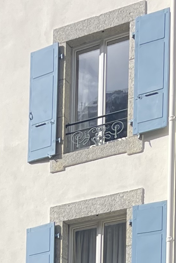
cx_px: -52
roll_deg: -1.8
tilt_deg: +5.2
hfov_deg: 10.1
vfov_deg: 13.3
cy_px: 520
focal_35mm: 133
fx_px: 975
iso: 32
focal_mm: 5.1
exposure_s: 1/3448
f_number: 1.6
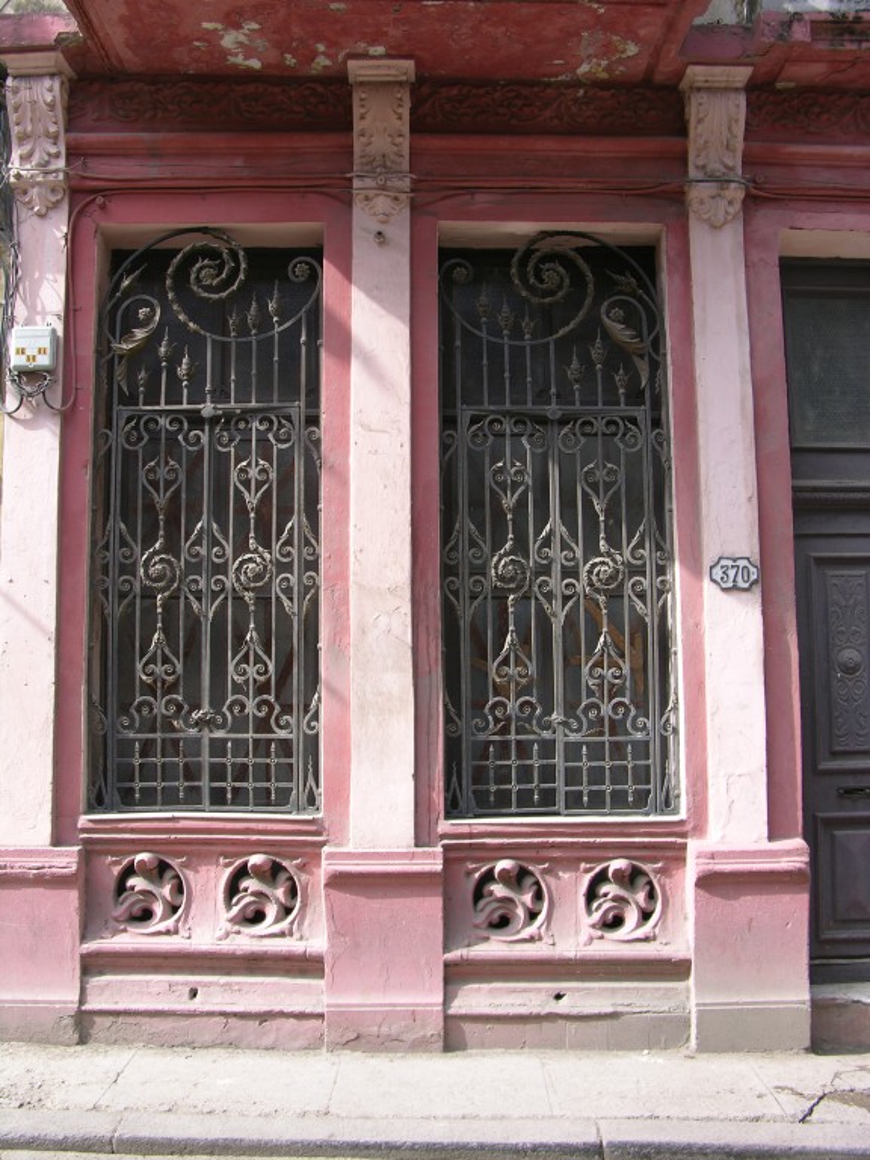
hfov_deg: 40.7
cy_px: 580
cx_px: 435
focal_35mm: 35
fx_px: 1173
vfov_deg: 52.6
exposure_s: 1/95.9
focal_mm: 8.9
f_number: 4.5
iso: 50
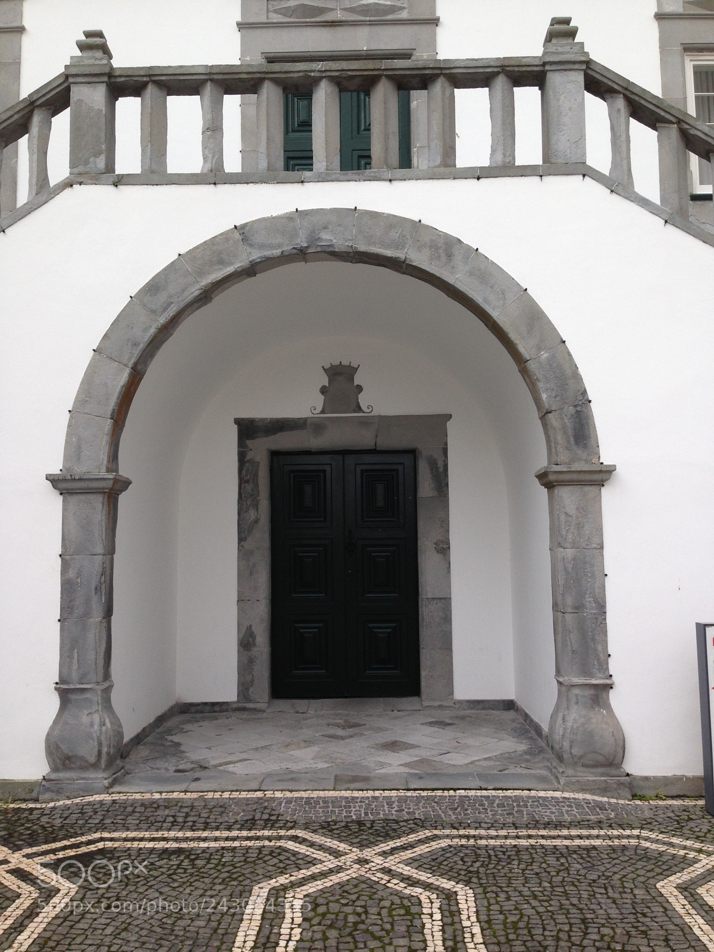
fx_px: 908
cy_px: 476
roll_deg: +0.9
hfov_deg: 42.9
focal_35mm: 33
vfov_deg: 55.4
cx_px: 357
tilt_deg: +8.0
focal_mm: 4.12
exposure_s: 1/279
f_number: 2.4
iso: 50
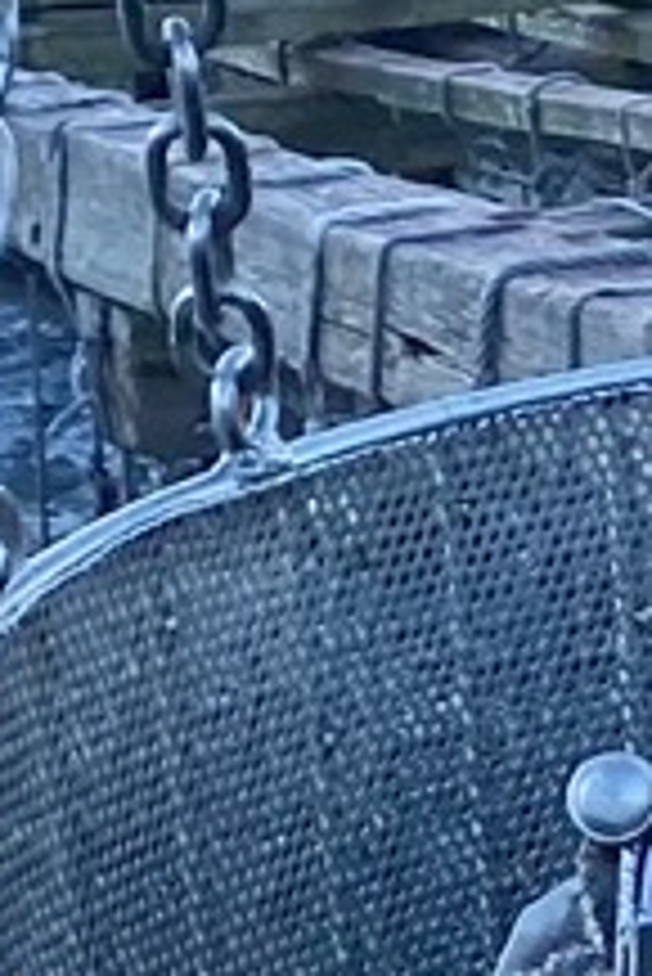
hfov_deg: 6.3
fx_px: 5072
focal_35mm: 187
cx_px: 2388
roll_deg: +0.8
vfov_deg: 10.9
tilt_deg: -6.5
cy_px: 29
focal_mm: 4.25
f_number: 1.8
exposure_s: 1/788
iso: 32
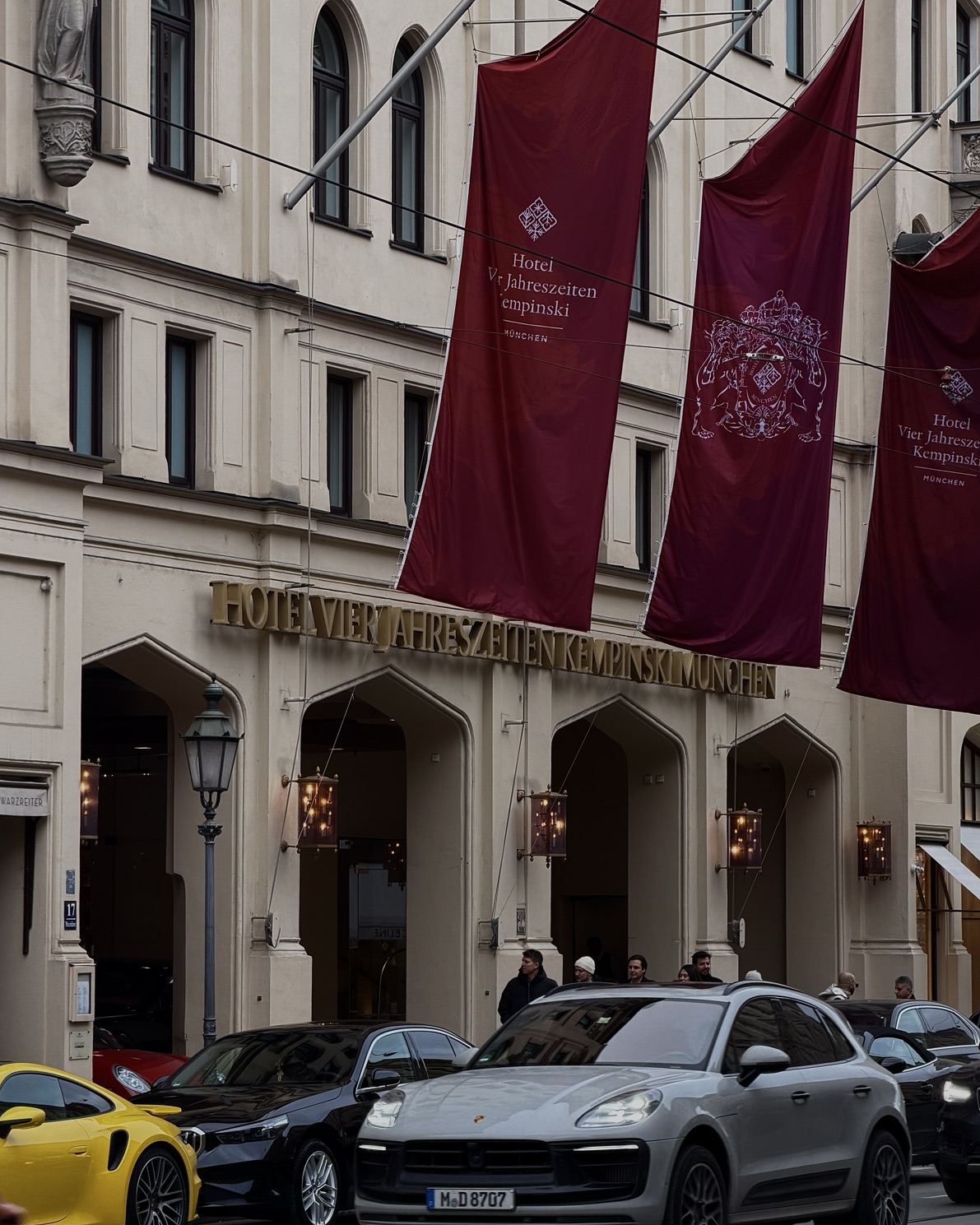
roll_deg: -1.0
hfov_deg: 13.1
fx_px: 4279
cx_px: 542
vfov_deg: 16.3
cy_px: 539
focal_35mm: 118
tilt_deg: +4.4
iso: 64
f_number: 2.8
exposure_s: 1/121
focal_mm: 16.89
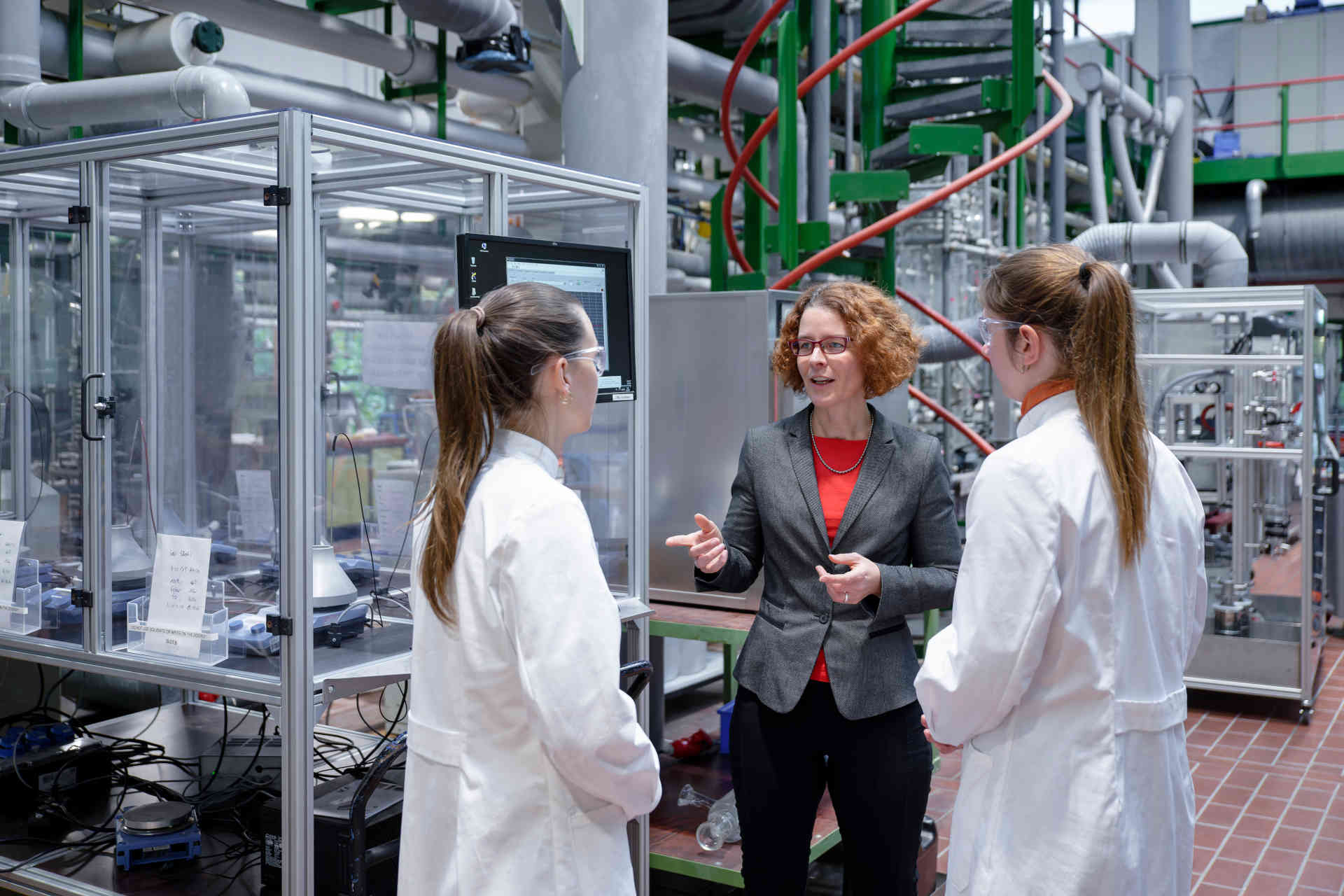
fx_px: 1307
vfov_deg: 37.9
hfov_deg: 54.4
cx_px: 672
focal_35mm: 35
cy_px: 448
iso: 1600
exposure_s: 1/160
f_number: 3.2
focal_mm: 35
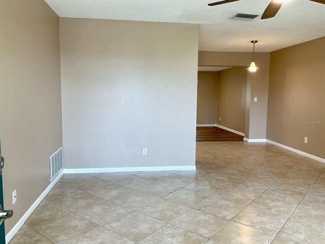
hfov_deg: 61.7
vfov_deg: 48.2
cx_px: 162
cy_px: 122
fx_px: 272
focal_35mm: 29
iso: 64
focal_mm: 3
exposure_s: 1/120
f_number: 1.8
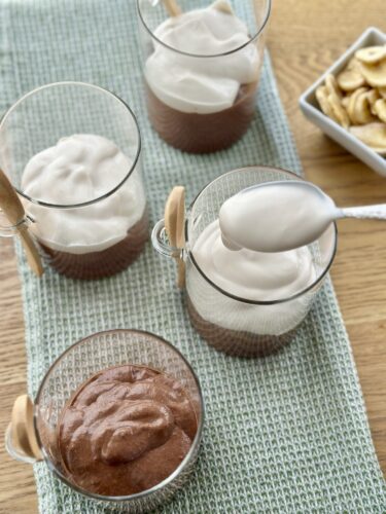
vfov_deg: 39.7
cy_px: 257
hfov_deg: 30.3
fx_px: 714
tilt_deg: -68.7
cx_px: 193
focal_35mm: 48
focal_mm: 6.86
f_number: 1.78
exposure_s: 1/121
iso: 80
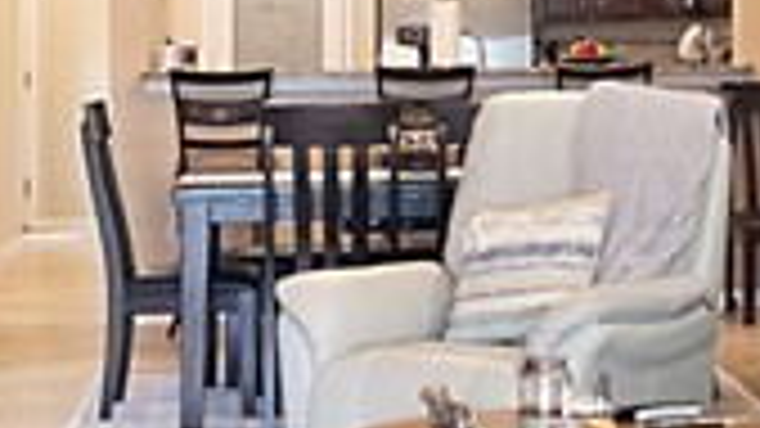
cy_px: 81
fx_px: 2035
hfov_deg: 20.9
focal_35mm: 101
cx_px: 630
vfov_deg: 11.9
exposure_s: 1/60
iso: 1250
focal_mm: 10
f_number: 4
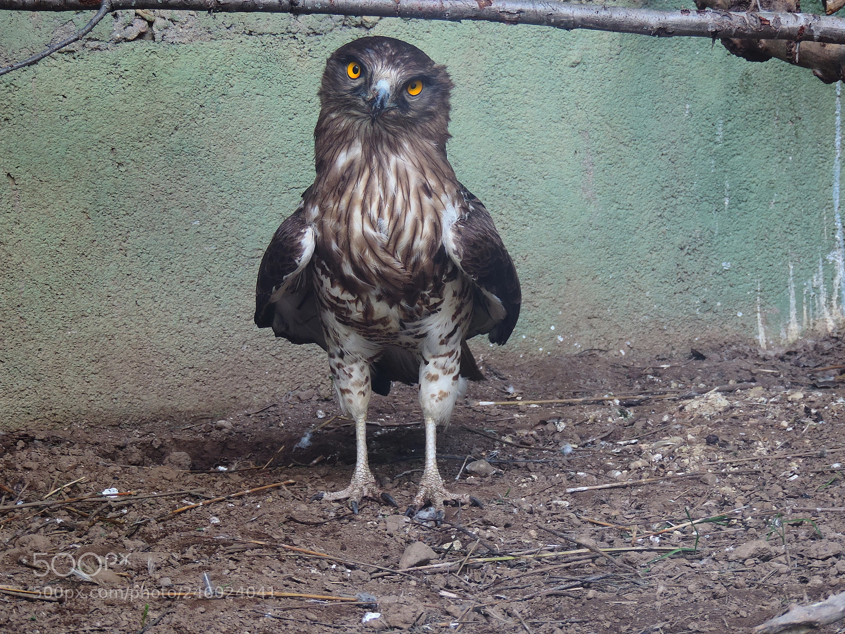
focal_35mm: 170
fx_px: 4150
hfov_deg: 11.6
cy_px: 317
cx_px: 422
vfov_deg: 8.7
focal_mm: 30.3
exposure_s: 1/25
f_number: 4.5
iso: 80
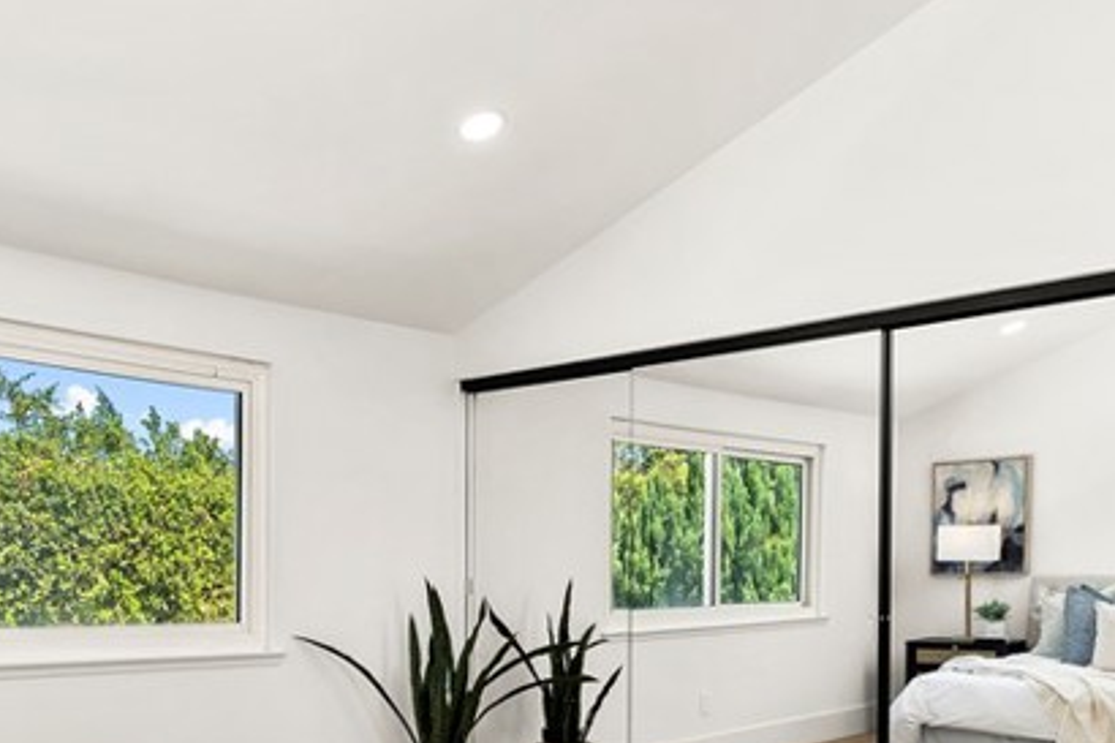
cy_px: 573
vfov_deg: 36.8
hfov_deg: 53.9
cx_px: 430
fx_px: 1084
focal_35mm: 35
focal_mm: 14
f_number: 8
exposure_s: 1/6
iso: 160
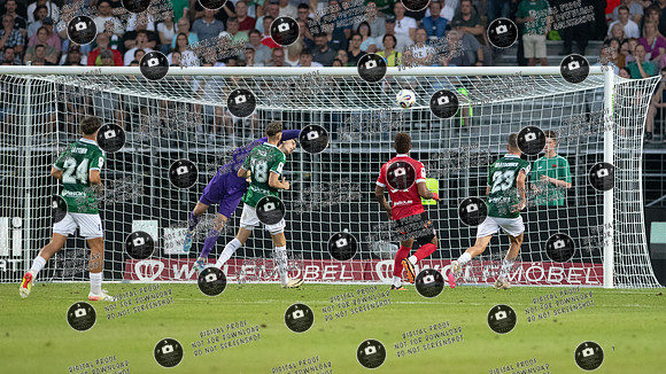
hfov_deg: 3.9
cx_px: 426
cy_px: 181
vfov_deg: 2.2
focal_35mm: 548
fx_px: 9671
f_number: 3.2
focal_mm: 300
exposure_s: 1/1250
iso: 3600
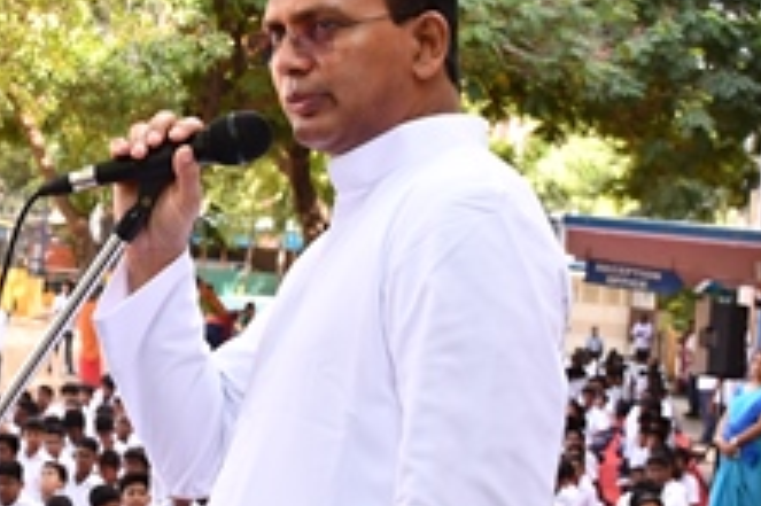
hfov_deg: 17.7
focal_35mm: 113
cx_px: 0
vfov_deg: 12.1
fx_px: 2387
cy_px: 129
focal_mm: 26
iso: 640
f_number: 5.6
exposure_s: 1/250
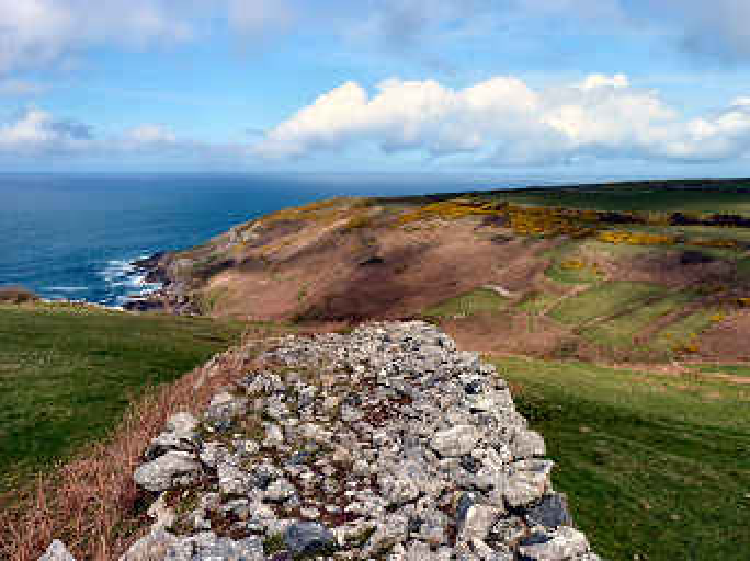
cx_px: 375
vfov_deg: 42.9
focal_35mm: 33
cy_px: 280
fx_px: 714
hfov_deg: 55.4
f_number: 5.6
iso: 80
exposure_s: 1/400
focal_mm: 5.9
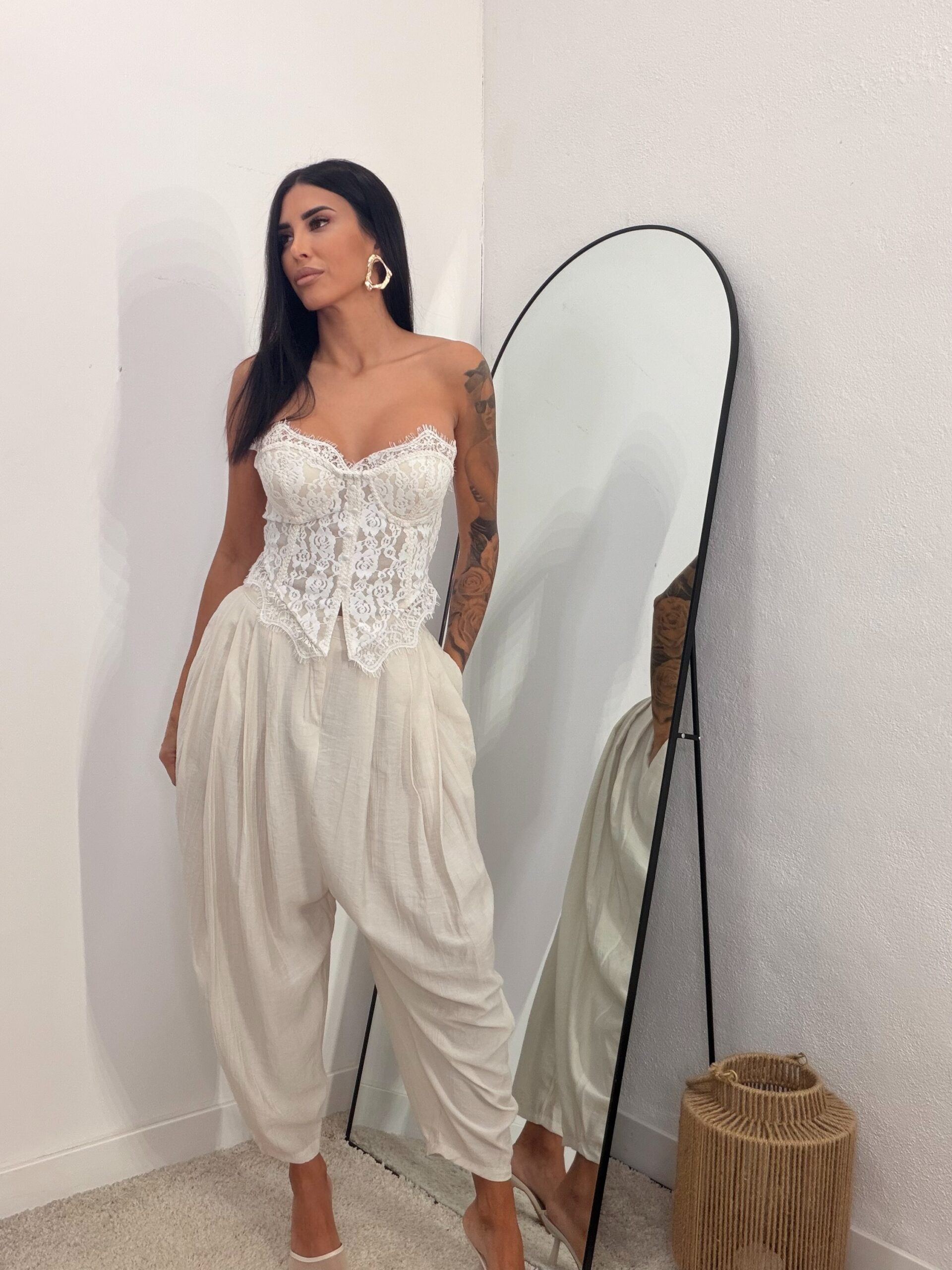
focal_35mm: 30
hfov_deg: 46.8
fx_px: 1100
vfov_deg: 60.0
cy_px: 635
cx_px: 476
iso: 50
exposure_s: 1/81
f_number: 1.9
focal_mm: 2.71
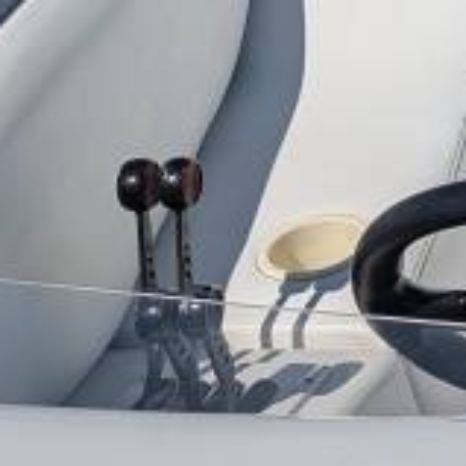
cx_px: 1556
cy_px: -258
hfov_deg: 7.1
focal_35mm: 213
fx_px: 3244
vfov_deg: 8.0
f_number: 1.68
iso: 24
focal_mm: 6.9
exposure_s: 1/4000
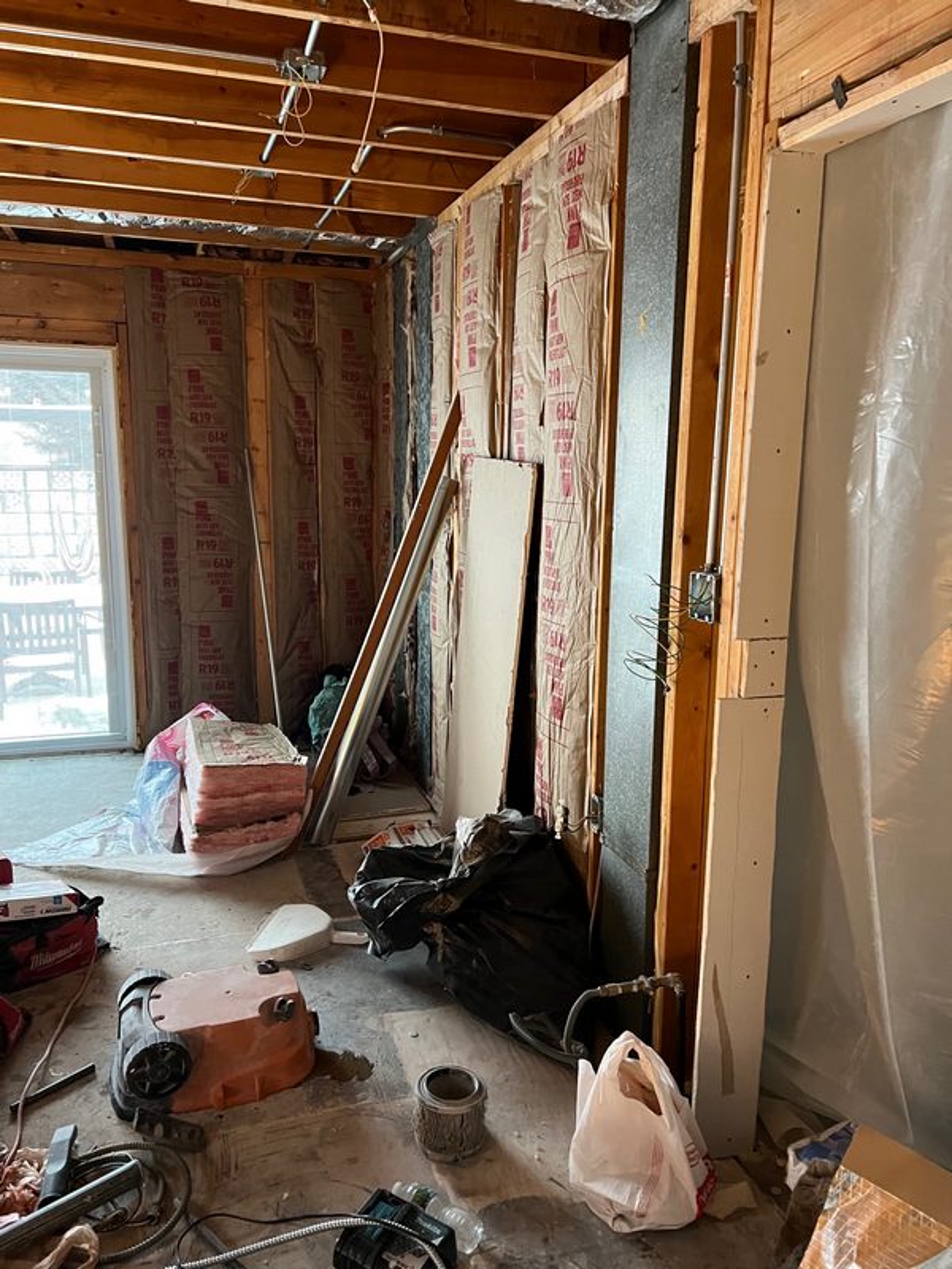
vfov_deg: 67.3
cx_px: 476
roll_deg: -1.1
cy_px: 634
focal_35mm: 26
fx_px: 953
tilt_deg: -10.2
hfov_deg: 53.1
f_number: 1.5
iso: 400
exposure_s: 1/40
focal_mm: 5.7
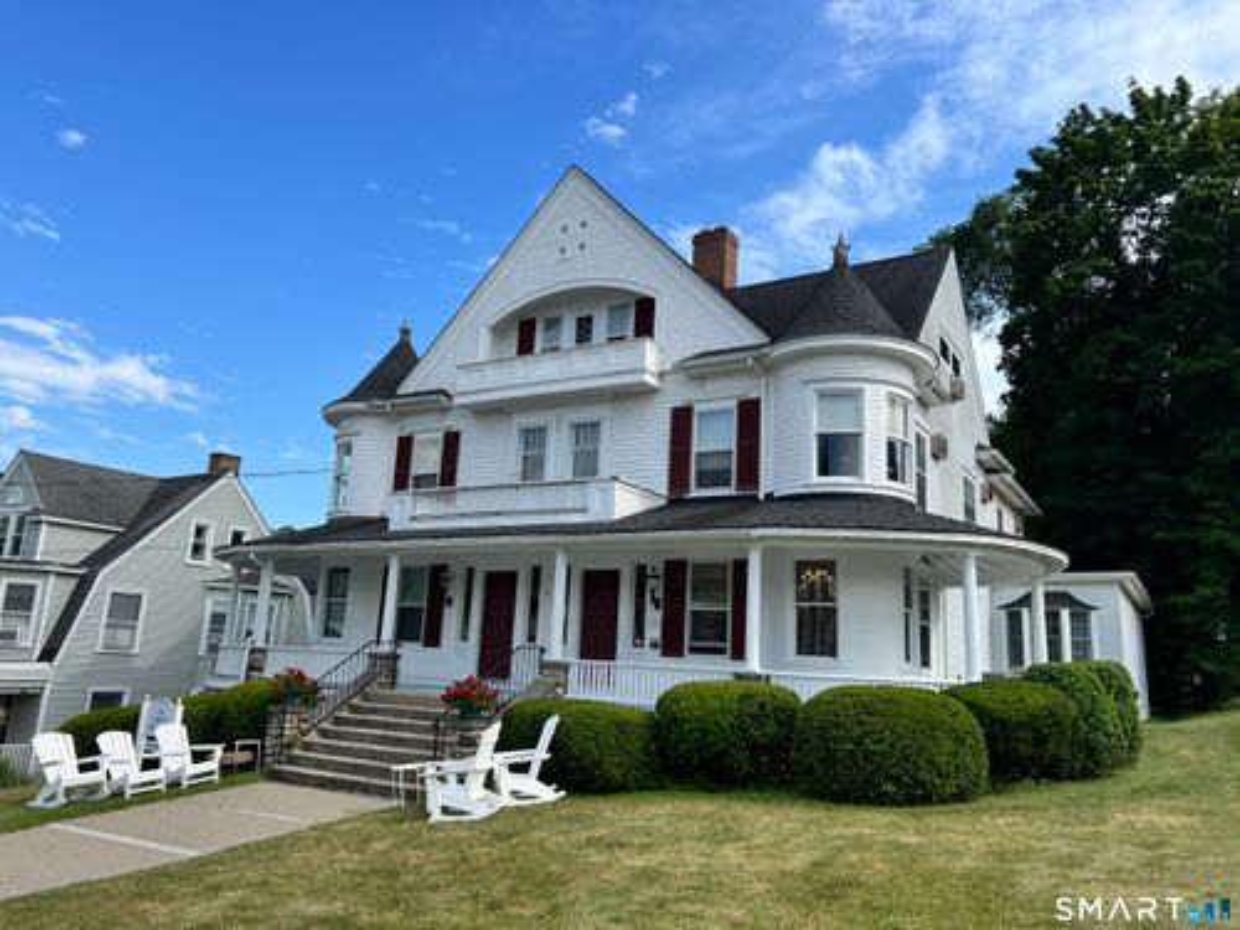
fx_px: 931
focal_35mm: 26
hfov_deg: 67.3
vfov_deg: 53.1
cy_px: 465
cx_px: 620
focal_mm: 5.7
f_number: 1.5
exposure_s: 1/2513
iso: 50
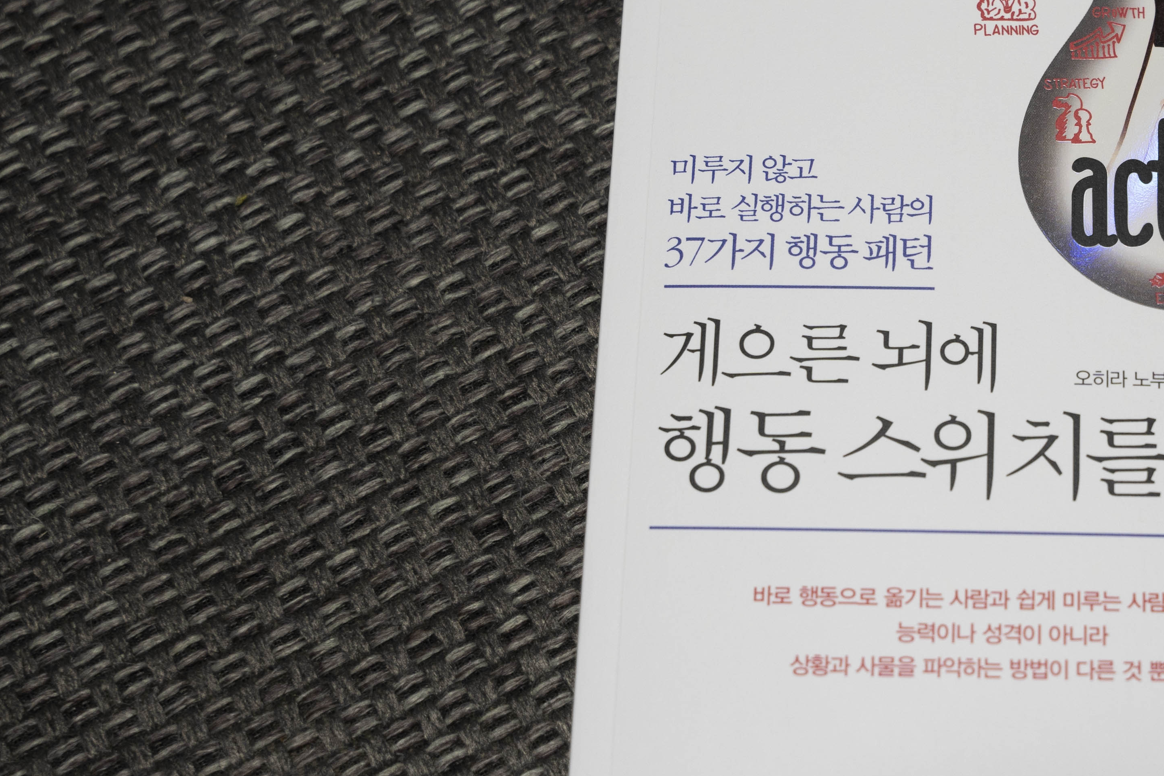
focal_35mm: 76
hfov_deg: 26.0
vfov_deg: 17.8
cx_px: 953
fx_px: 2472
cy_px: 335
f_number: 4
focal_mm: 36.7
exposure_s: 1/60
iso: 125
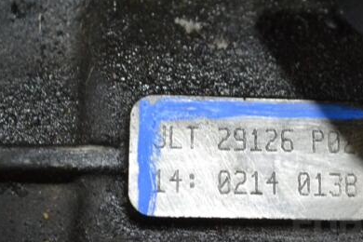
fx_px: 1278
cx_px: 276
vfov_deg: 10.8
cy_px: 108
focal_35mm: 127
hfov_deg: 16.1
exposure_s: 1/30
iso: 2200
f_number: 5.6
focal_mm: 55
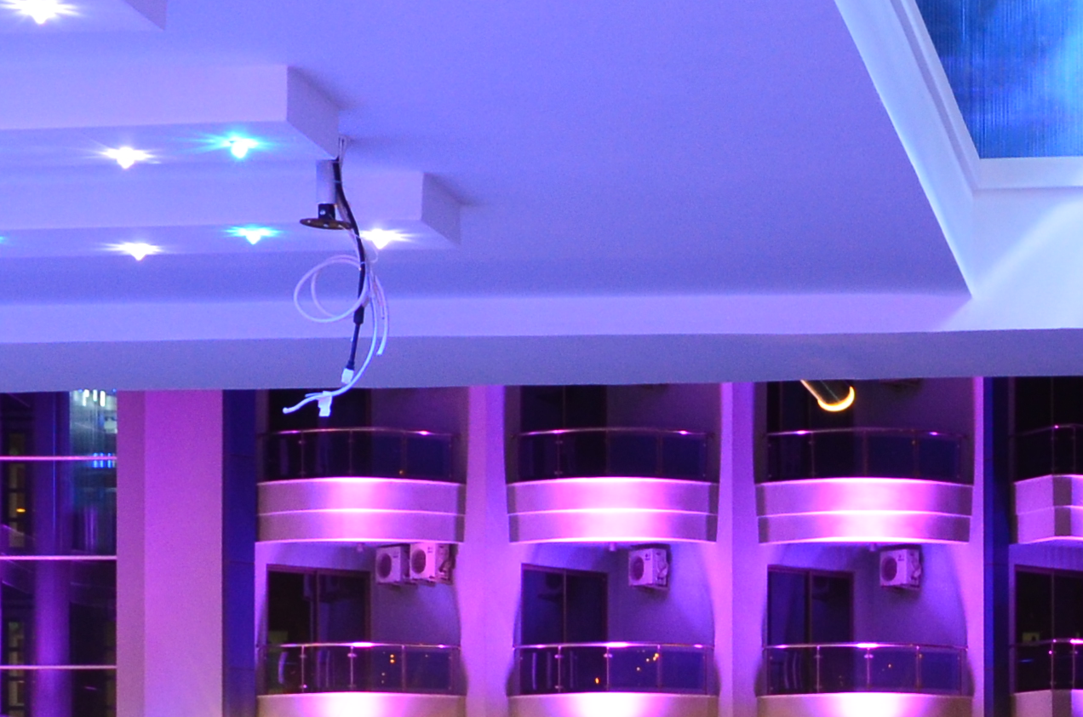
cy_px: 846
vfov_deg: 14.2
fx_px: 2791
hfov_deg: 21.3
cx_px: 1051
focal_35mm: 93
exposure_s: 1/5
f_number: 5
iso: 800
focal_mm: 16
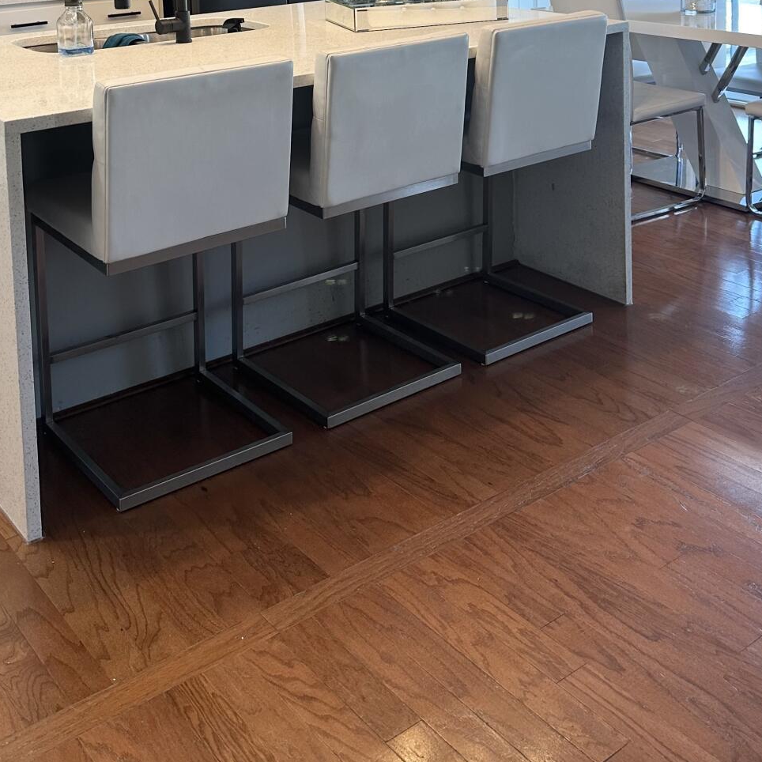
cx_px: 431
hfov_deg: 38.3
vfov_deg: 34.6
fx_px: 1096
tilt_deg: -7.5
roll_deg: +0.2
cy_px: -12
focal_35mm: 44
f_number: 1.78
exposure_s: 1/120
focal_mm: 6.86
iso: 100
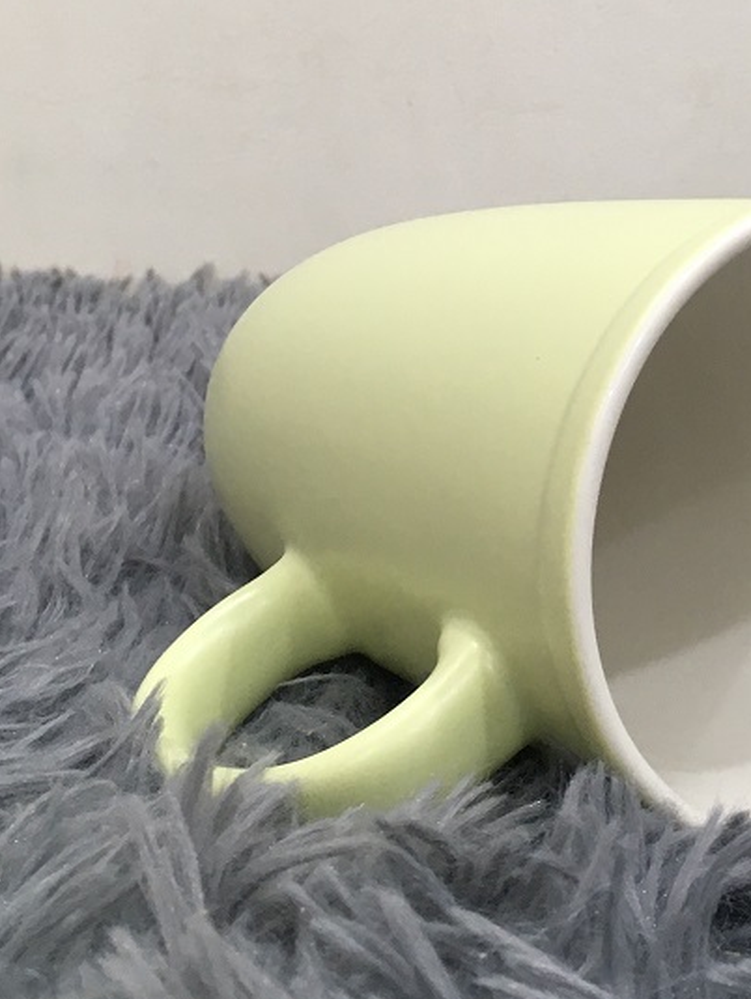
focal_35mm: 65
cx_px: 598
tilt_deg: -9.9
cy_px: 176
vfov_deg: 29.0
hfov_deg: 22.3
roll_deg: +0.8
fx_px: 1878
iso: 80
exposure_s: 1/33
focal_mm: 4.15
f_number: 2.2
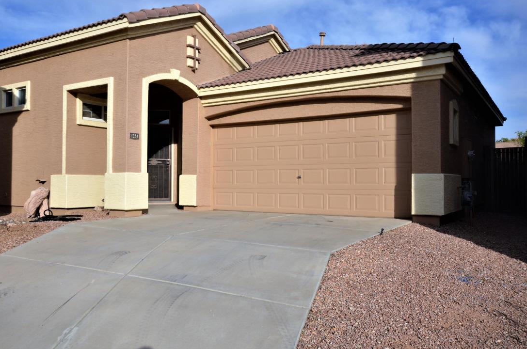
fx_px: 467
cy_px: 165
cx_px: 249
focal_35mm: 32
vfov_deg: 40.9
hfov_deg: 58.8
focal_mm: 20
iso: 500
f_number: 13
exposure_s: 1/640
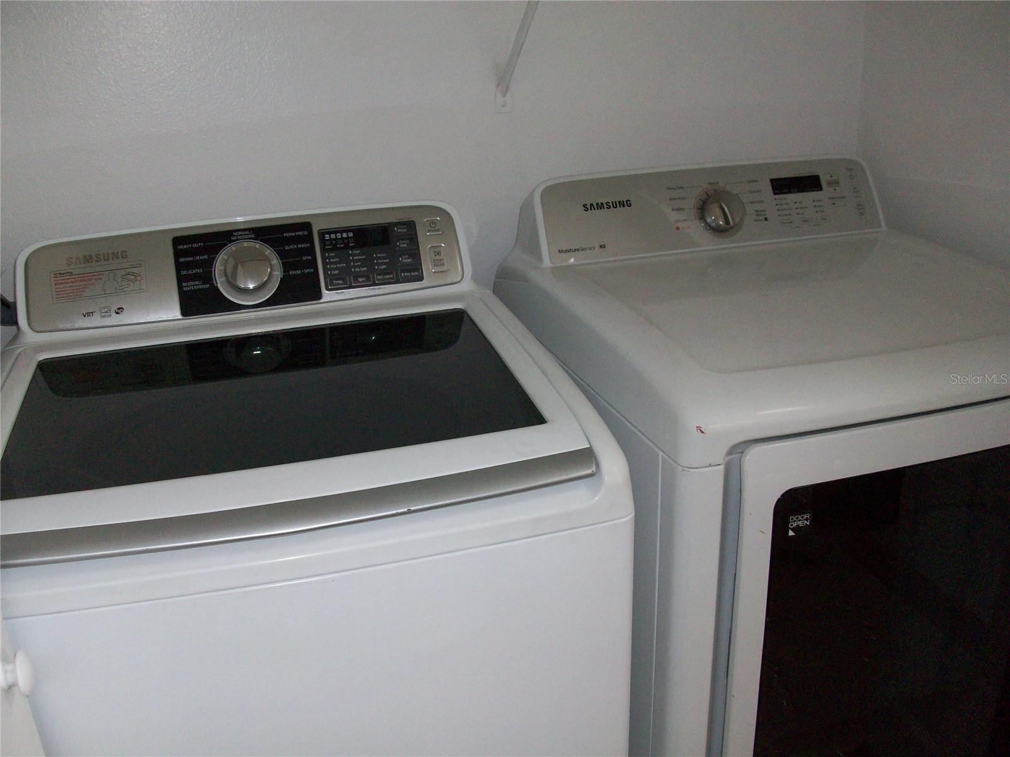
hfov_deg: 54.0
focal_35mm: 34
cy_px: 378
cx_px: 505
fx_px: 992
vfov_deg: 41.8
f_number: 2.8
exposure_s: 1/60
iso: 160
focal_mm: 5.7
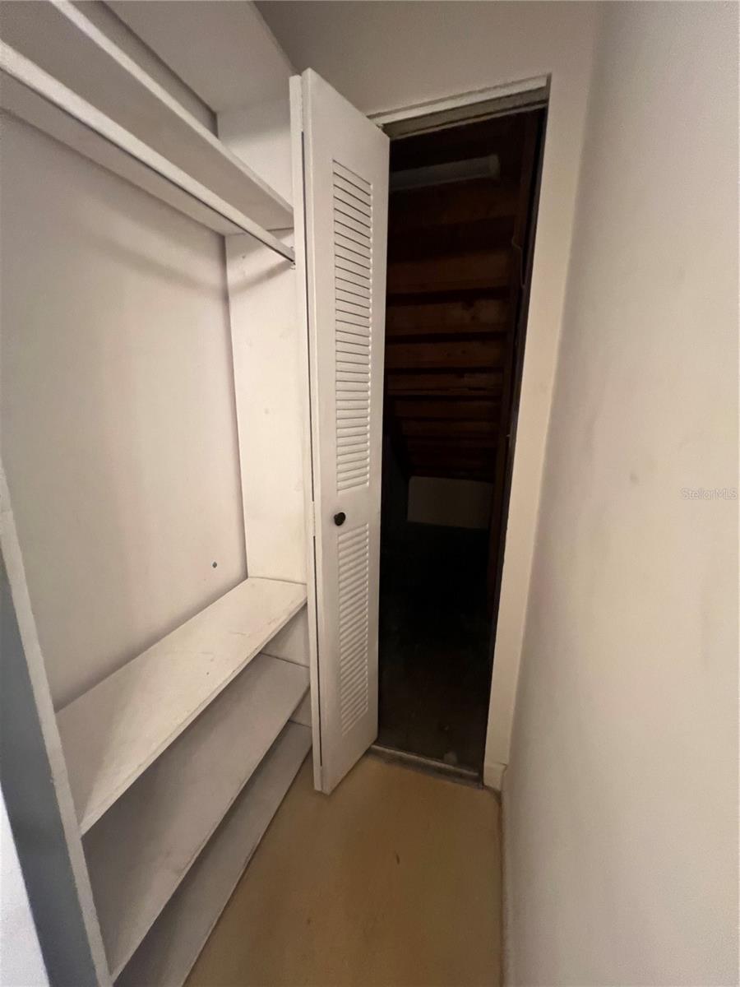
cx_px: 370
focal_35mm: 13
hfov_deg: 89.9
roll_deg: +0.7
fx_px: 371
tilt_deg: -12.8
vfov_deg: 106.2
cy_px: 494
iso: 800
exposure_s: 1/60
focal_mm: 1.57
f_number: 1.8
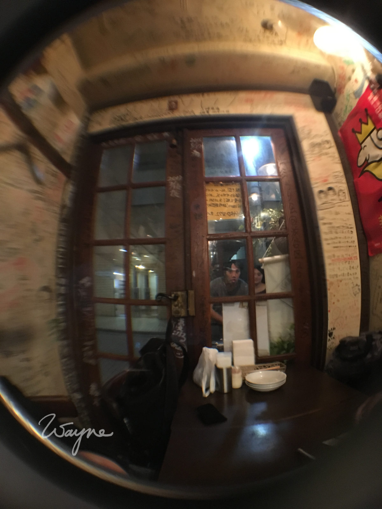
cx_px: 191
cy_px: 254
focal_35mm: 29
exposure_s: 1/15
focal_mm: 4.15
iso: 320
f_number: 2.2
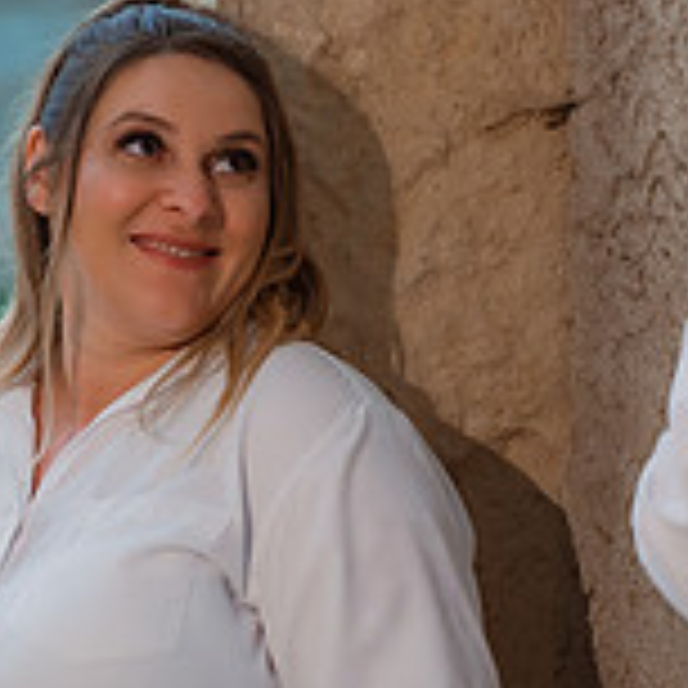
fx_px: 7128
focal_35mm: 317
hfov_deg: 5.5
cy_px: 577
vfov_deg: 5.5
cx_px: 574
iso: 1600
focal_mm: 85
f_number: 3.2
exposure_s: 1/200
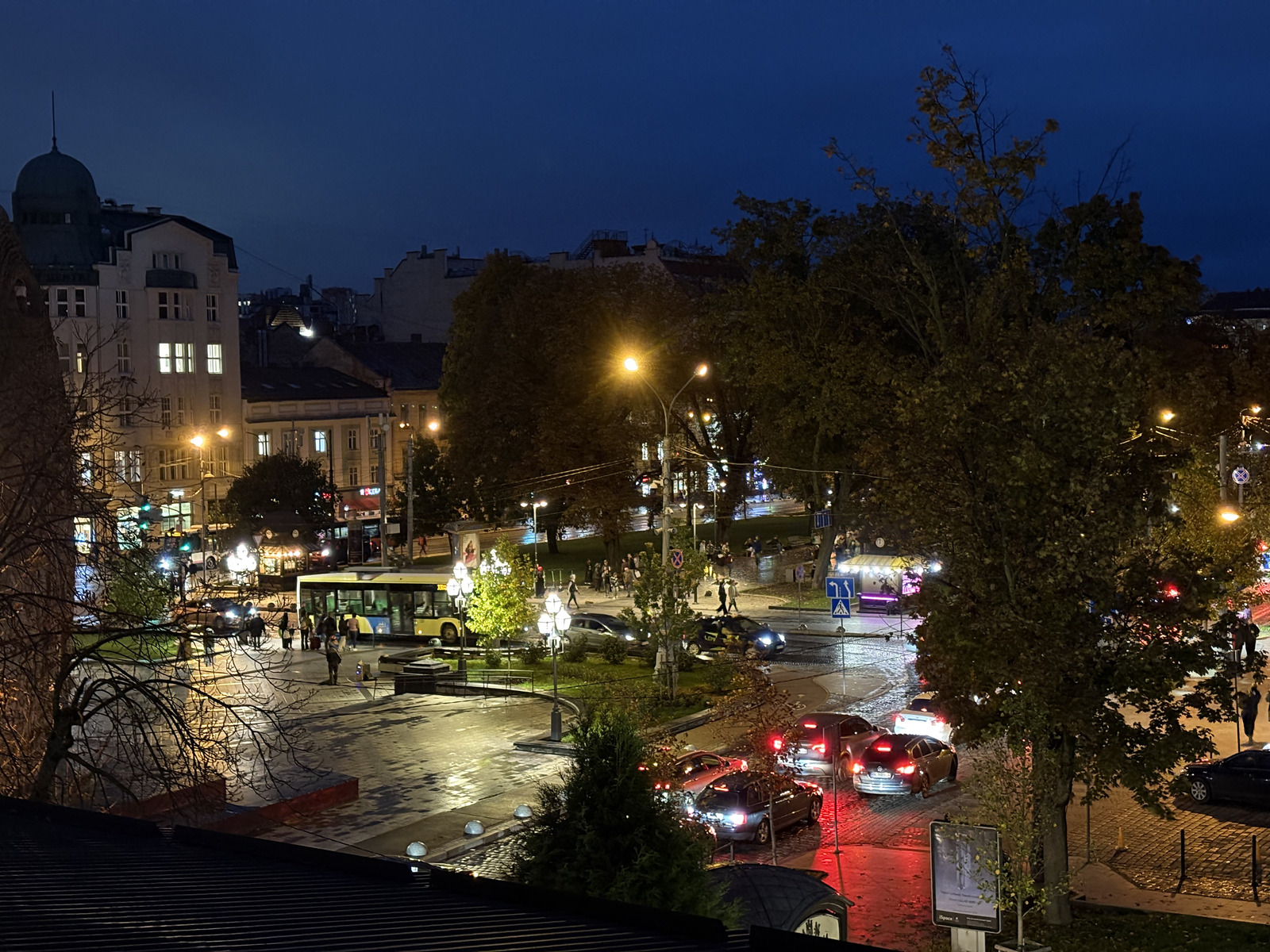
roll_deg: +1.2
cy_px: 476
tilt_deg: -2.5
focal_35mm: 52
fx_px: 1908
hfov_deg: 36.8
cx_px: 635
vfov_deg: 28.0
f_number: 1.6
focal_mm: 5.96
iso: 640
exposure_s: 1/20
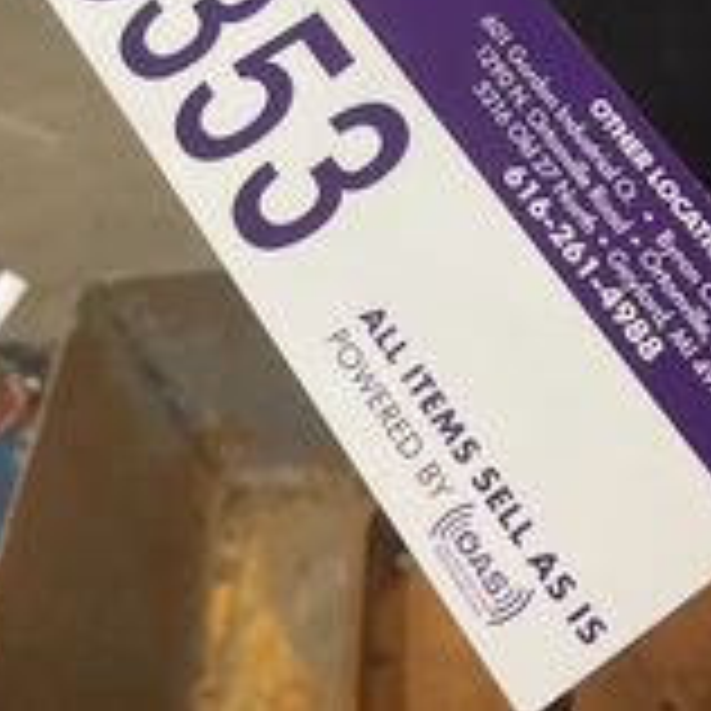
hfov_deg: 26.5
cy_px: 40
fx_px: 1510
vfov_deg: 25.5
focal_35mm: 65
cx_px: 328
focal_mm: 3
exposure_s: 1/60
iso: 250
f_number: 1.8
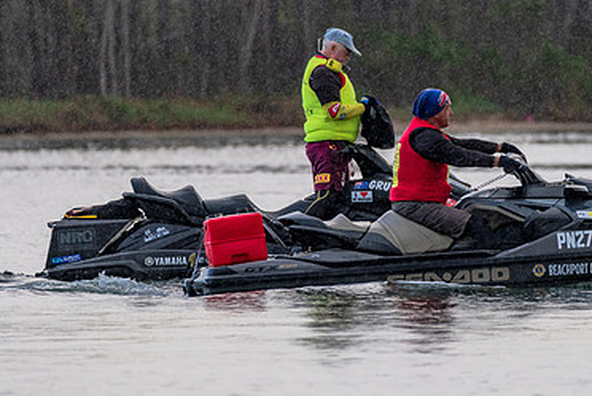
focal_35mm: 654
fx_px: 10767
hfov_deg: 3.1
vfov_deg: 2.1
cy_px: 155
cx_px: 425
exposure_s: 1/500
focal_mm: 420
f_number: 6
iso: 800
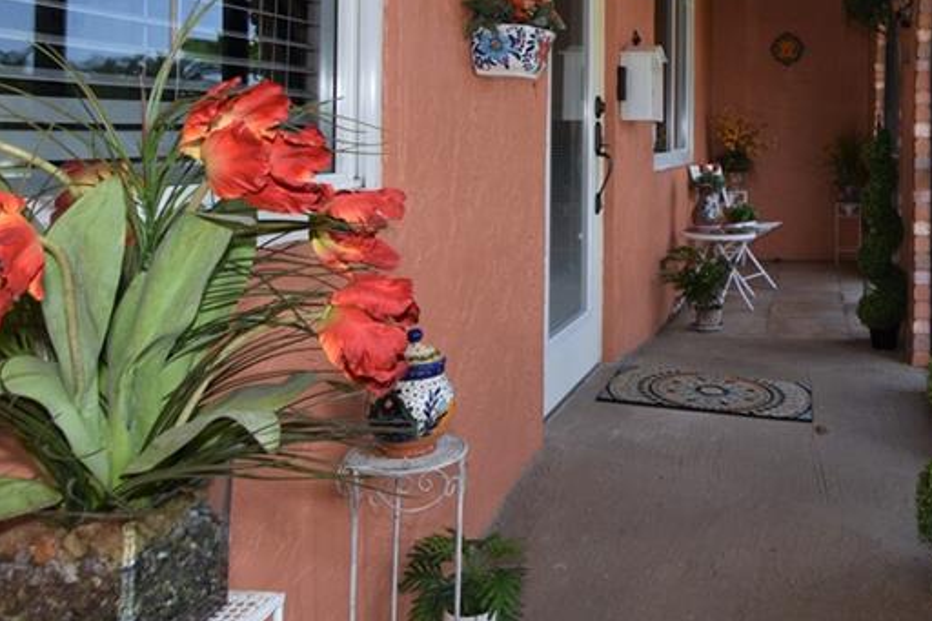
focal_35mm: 30
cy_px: 80
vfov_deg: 40.7
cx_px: 812
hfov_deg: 55.1
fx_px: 776
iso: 200
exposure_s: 1/100
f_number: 5
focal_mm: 10
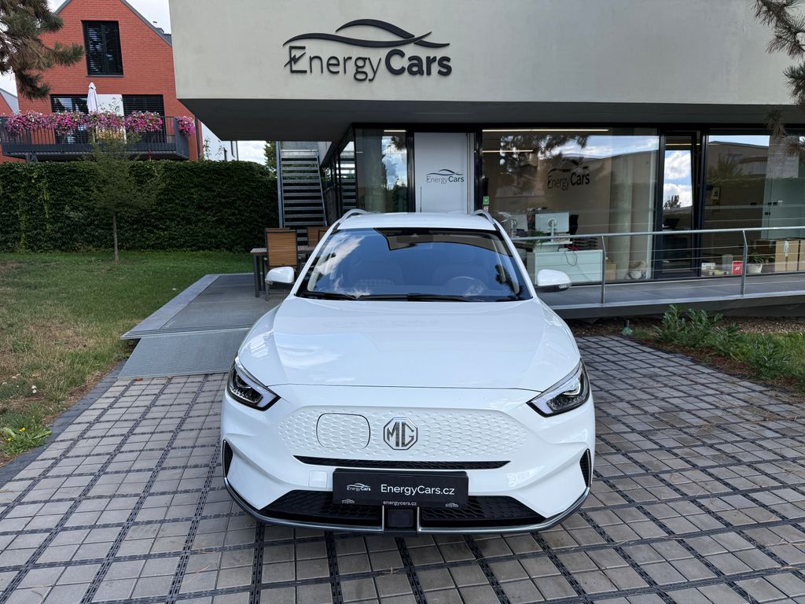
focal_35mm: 24
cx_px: 402
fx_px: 558
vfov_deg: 56.8
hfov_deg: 71.6
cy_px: 302
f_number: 1.78
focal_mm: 6.76
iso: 80
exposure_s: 1/1361
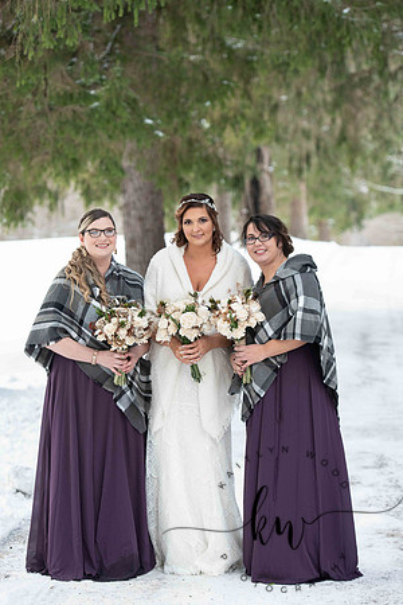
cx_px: 202
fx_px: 1595
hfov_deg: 14.4
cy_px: 302
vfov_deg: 21.5
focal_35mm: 95
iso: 400
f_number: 3.2
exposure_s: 1/320
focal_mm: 95
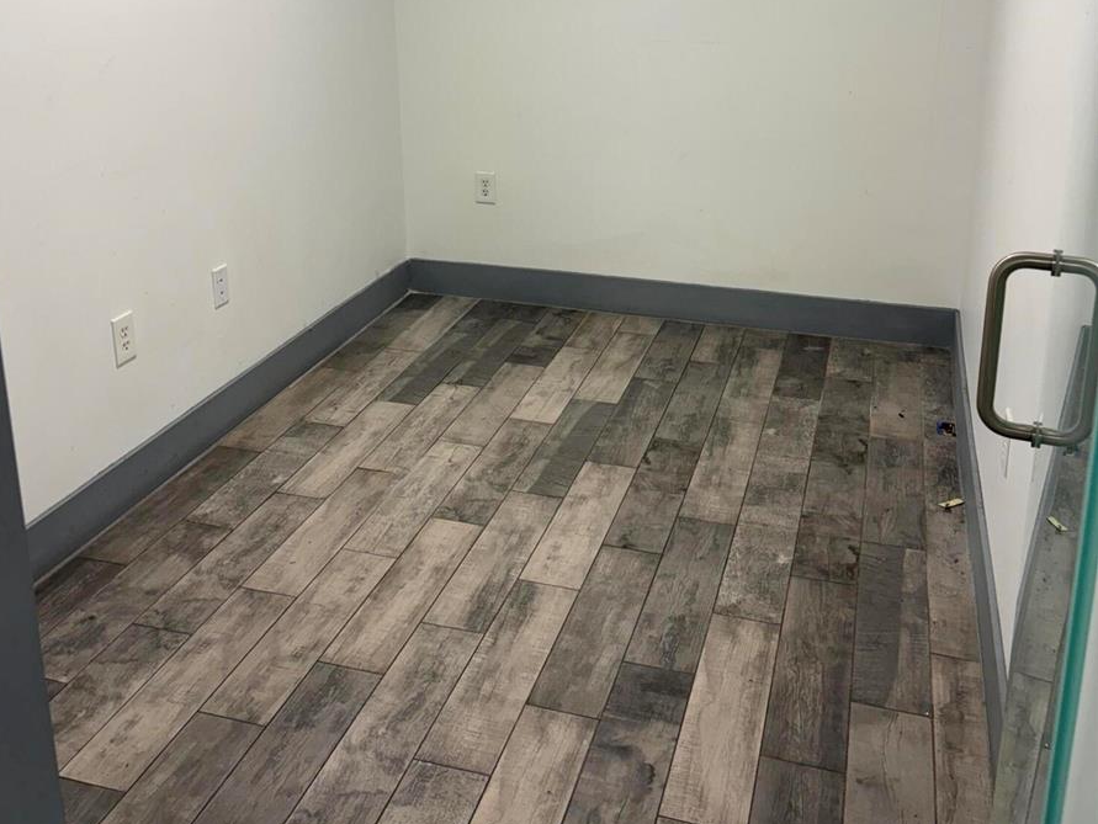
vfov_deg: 39.6
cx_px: 545
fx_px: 1111
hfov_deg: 52.6
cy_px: 200
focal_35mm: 35
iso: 64
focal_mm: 5.96
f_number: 1.6
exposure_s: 1/120
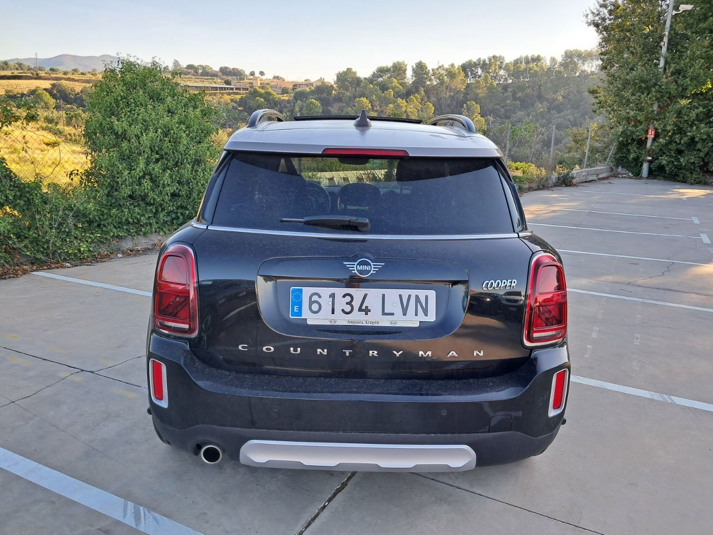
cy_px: 268
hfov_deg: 65.3
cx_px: 356
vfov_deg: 51.4
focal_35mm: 27
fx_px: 556
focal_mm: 4
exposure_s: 1/142
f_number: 1.8
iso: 50
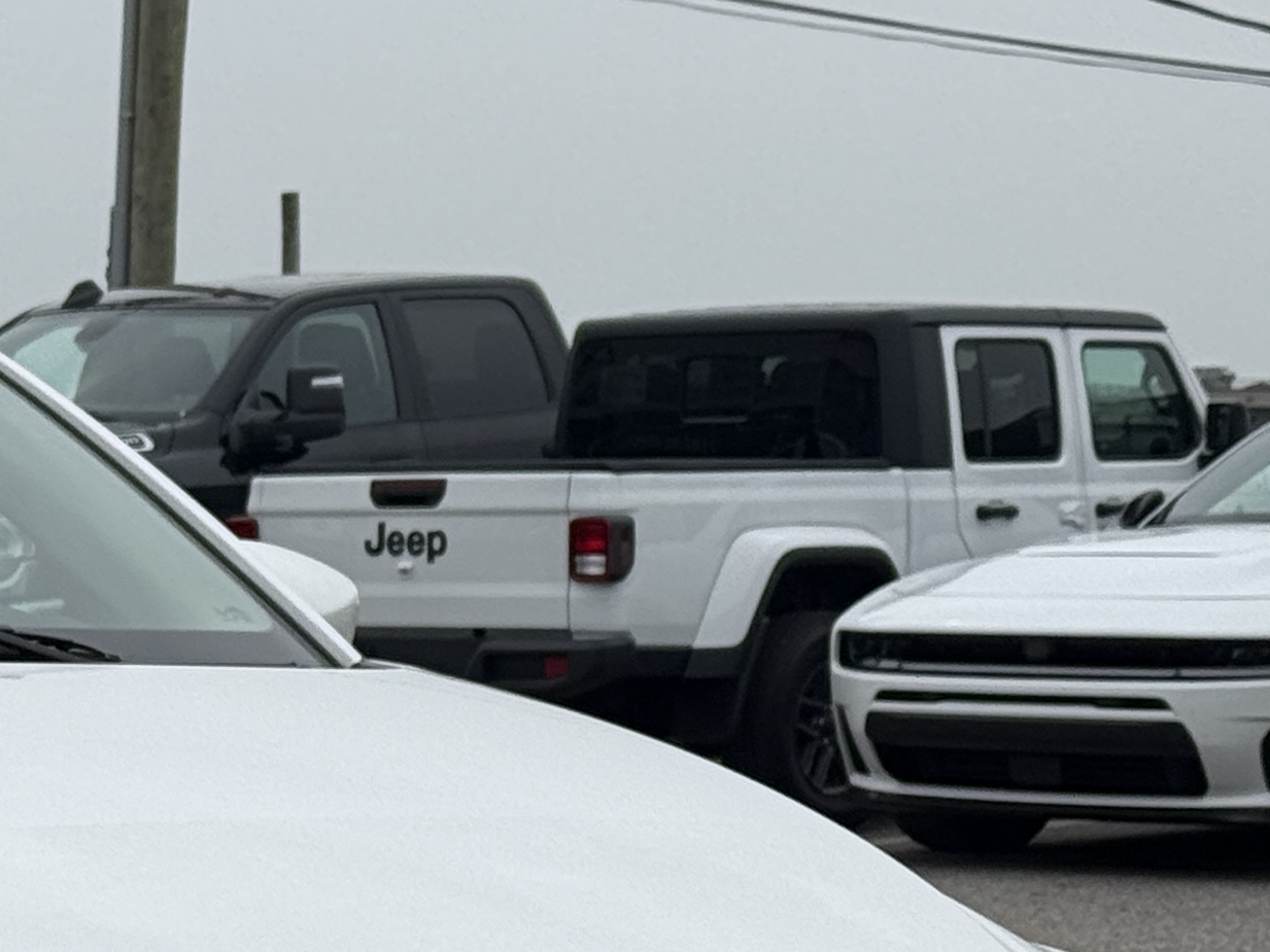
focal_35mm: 157
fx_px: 5761
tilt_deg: -5.1
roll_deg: -0.2
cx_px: -359
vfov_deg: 9.4
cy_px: 974
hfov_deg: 12.2
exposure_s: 1/5587
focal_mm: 6.76
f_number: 1.78
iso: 64
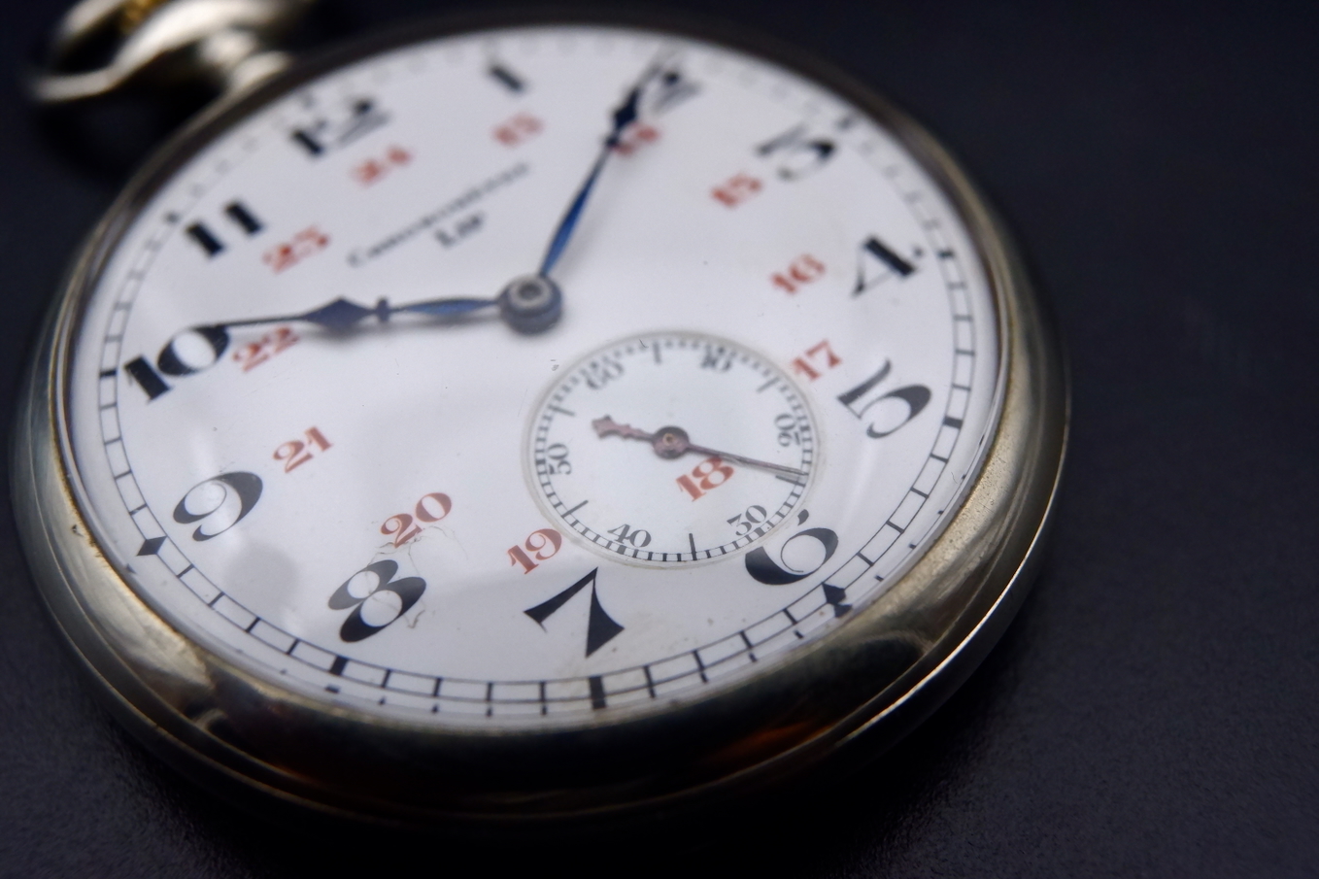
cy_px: 440
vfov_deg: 37.8
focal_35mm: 35
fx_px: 1282
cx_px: 660
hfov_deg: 54.4
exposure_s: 1/4000
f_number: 6.4
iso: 4000
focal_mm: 23.3
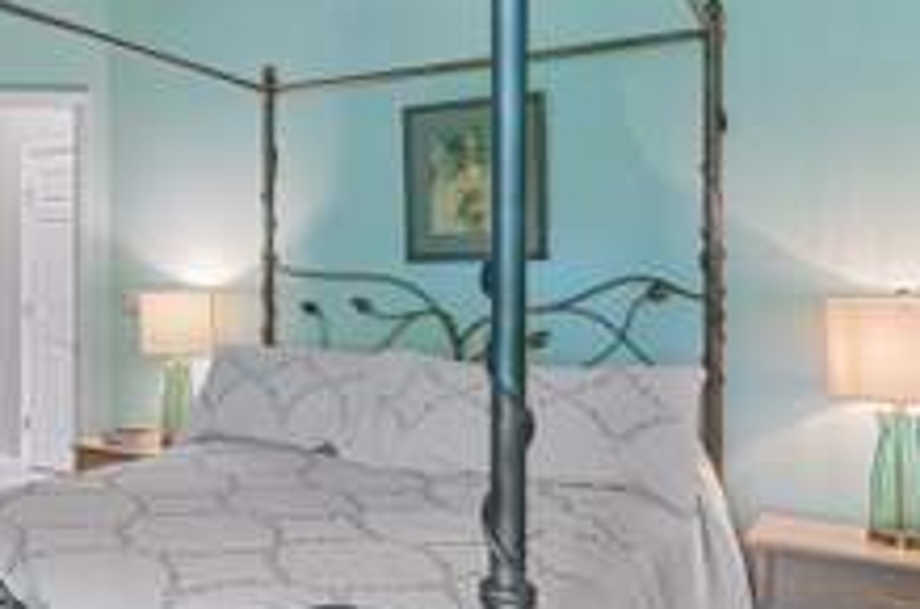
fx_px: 920
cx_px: 122
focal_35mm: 36
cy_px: 323
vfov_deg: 36.6
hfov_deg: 48.5
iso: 200
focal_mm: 11
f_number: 8
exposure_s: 1.3
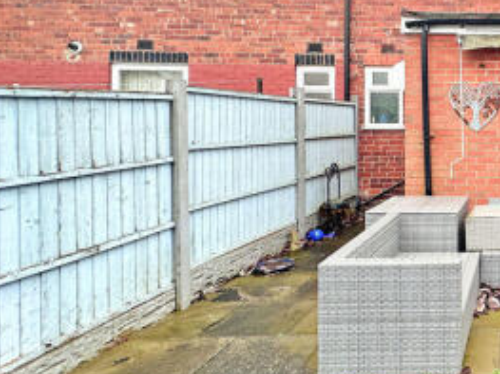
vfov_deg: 44.5
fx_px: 448
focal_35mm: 31
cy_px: 115
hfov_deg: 44.9
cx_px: 545
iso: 40
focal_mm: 2.22
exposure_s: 1/130
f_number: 2.2
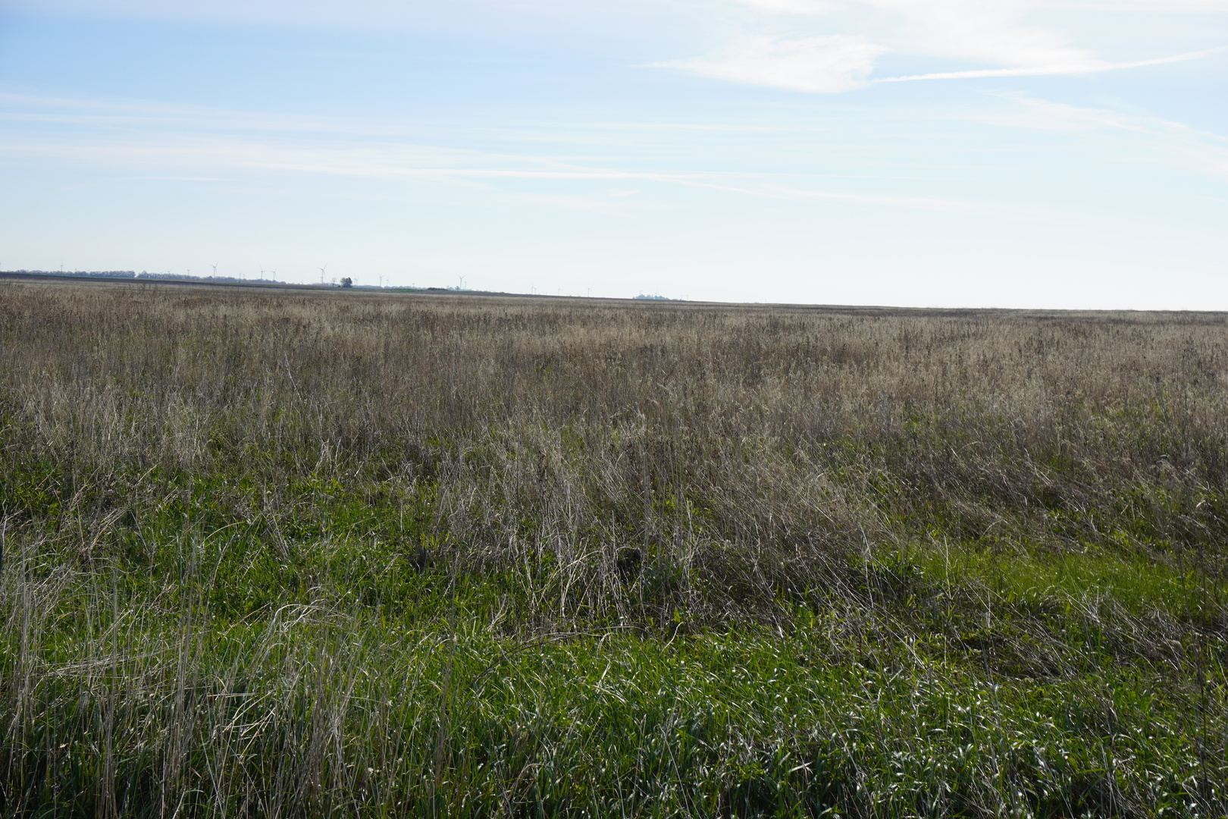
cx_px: 614
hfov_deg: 40.0
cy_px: 410
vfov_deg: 27.3
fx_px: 1688
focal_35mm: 50
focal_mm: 33
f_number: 9
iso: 100
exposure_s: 1/250
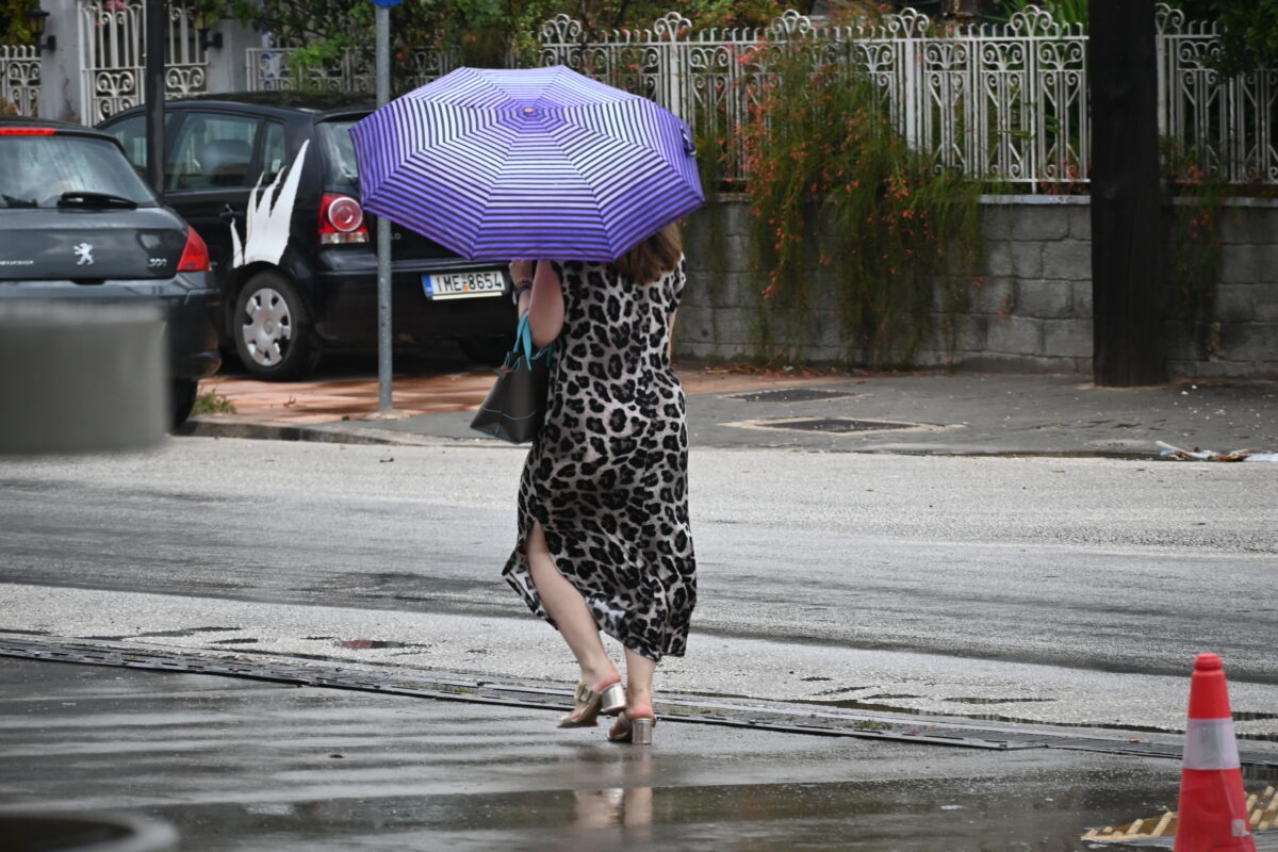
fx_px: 7454
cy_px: 426
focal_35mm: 210
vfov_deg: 6.5
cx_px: 639
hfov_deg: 9.8
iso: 450
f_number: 5.6
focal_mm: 140
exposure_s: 1/250
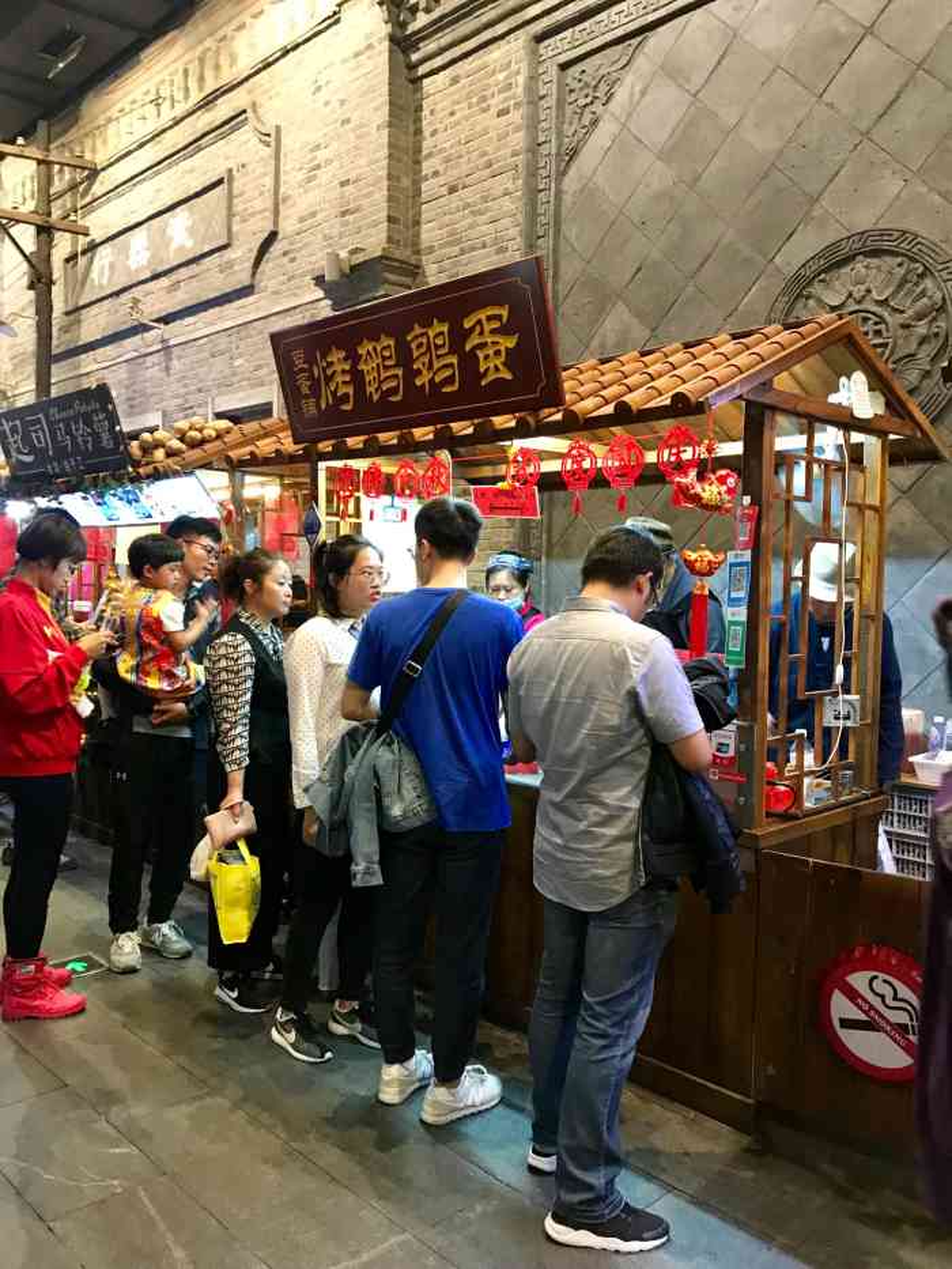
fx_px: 1026
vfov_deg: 63.4
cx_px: 476
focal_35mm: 28
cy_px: 634
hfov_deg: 49.8
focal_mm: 3.99
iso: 100
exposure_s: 1/11
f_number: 1.8
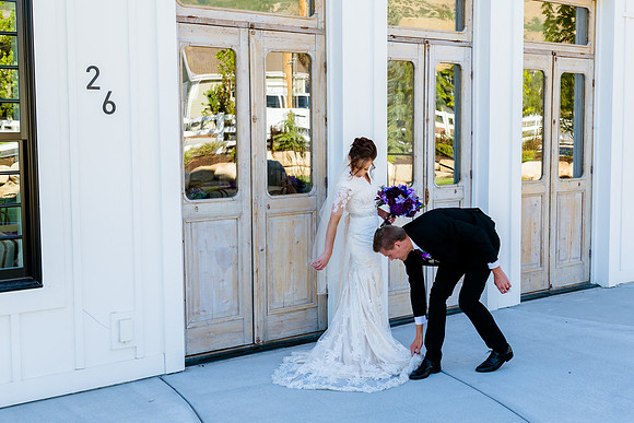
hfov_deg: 41.7
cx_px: 332
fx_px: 831
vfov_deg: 28.6
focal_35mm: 47
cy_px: 202
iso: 250
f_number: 5.6
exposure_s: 1/200
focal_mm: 44
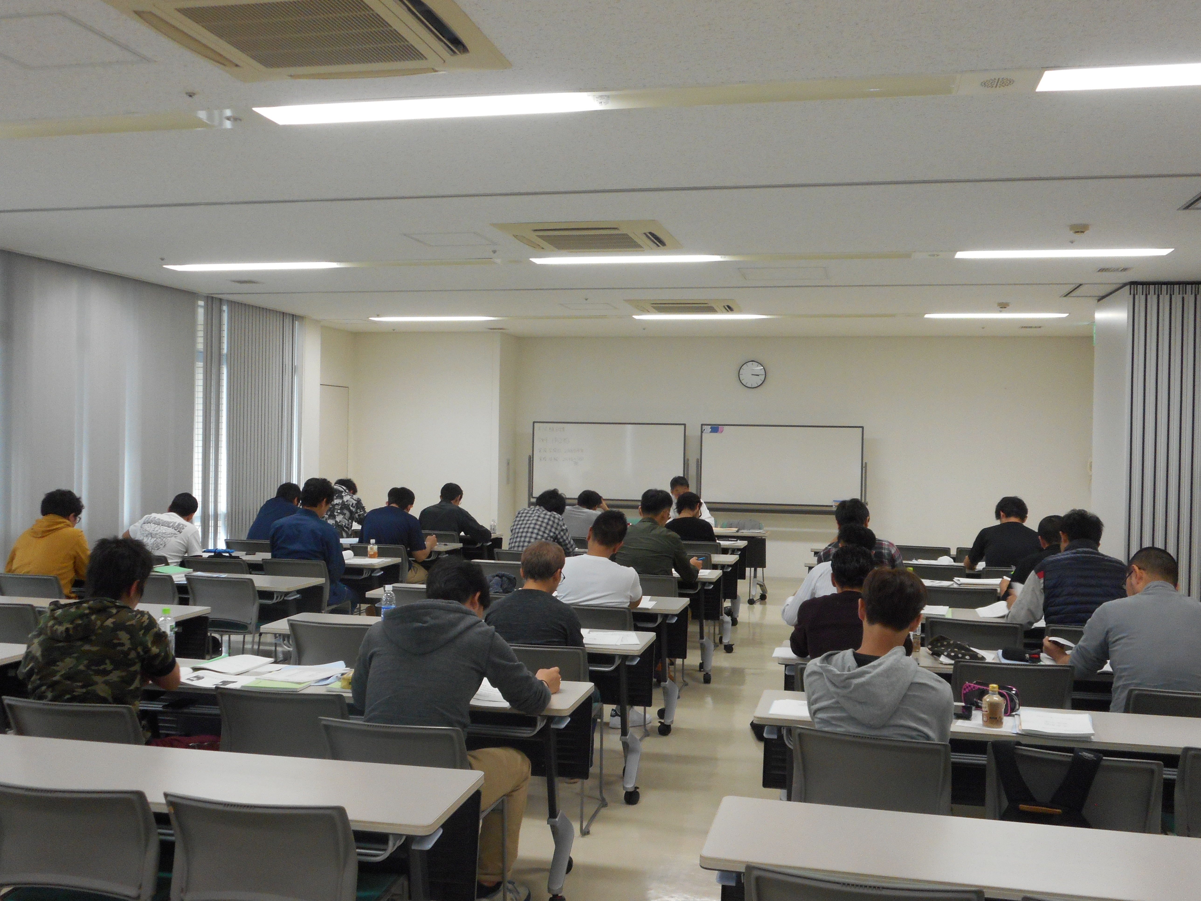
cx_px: 600
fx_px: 1180
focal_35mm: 34
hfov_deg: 54.0
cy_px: 450
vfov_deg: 41.8
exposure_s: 1/30
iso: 250
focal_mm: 6
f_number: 4.2
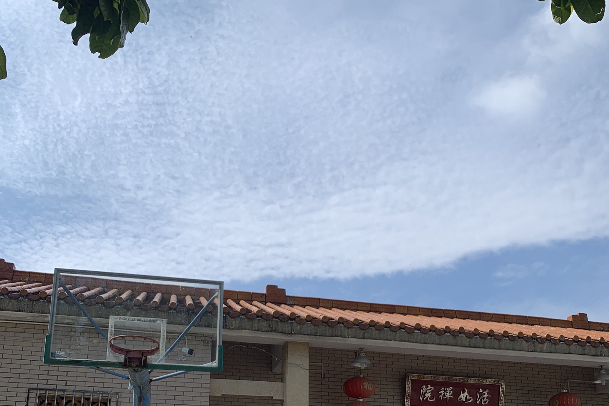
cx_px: 308
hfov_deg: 50.7
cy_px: 369
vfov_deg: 33.2
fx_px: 643
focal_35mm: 38
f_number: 1.8
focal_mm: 4.25
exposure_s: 1/3937
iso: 25
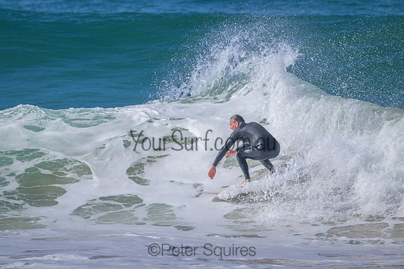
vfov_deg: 1.7
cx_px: 202
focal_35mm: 800
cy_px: 134
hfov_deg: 2.6
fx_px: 8979
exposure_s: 1/2000
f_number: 11
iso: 800
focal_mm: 800
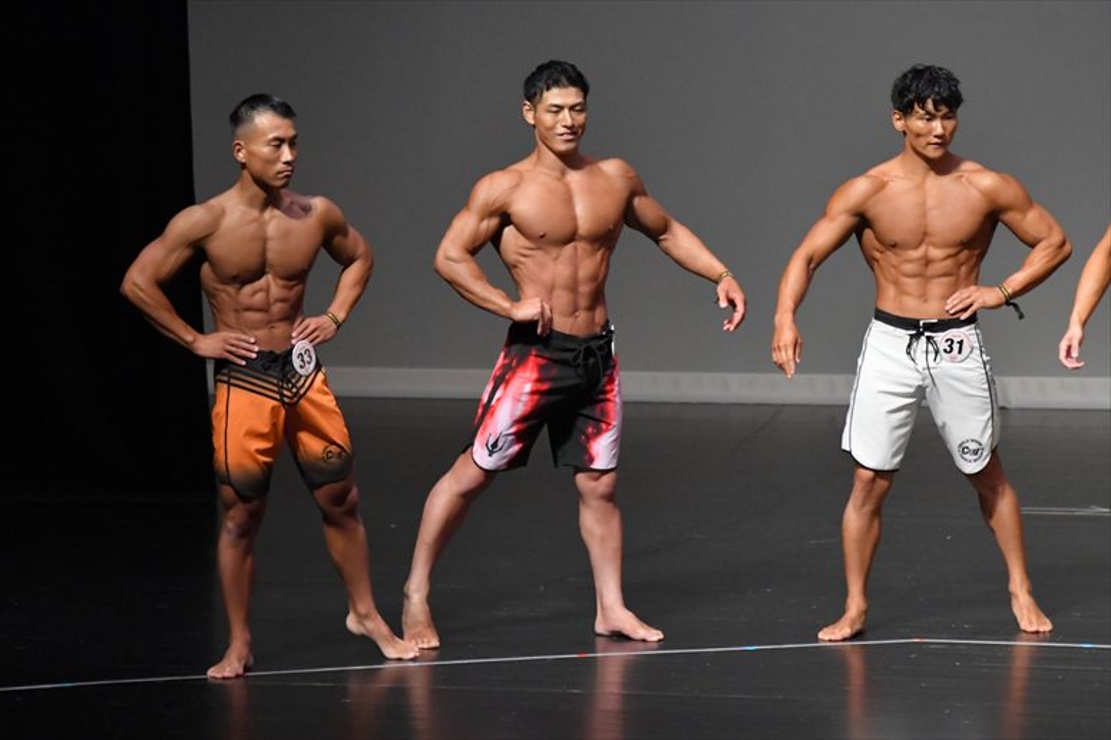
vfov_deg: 4.4
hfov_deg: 6.5
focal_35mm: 315
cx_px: 556
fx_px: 9717
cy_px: 370
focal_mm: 210
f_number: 5.6
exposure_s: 1/400
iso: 7200
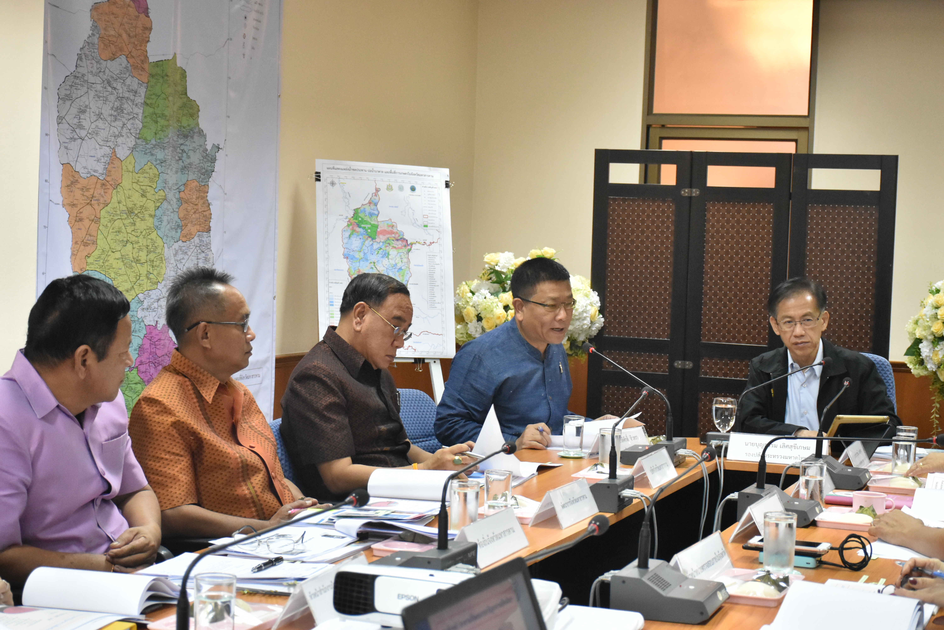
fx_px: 1652
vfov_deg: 21.6
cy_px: 315
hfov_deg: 31.9
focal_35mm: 63
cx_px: 472
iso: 2500
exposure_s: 1/125
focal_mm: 42
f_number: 5.6
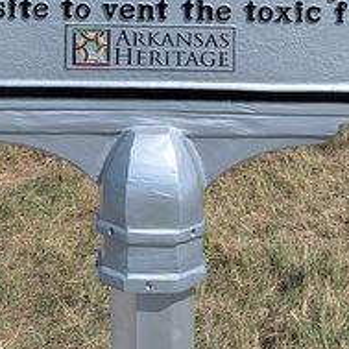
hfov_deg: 19.3
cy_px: -211
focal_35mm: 90
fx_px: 1027
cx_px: 151
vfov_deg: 17.0
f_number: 1.7
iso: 26
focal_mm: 4.53
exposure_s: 1/2506
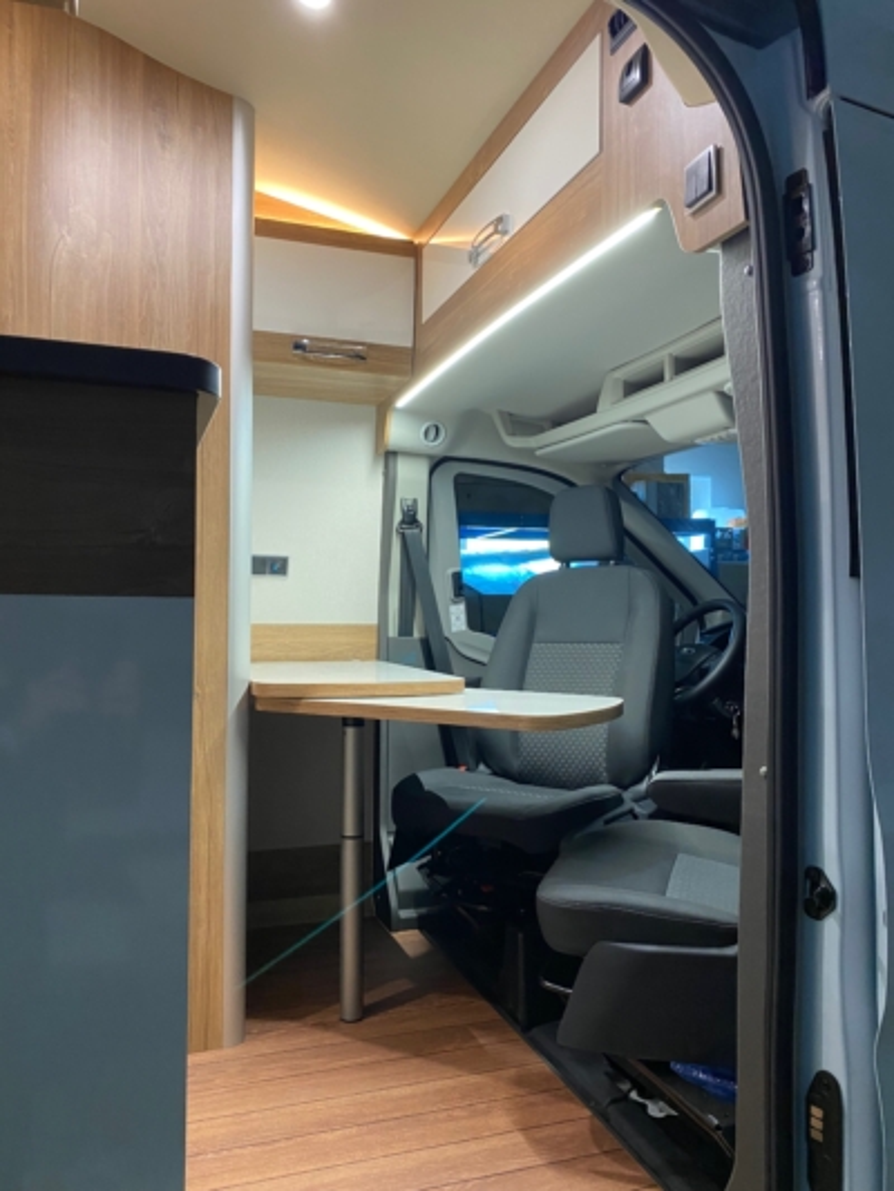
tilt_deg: +1.8
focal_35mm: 26
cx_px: 447
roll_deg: -0.7
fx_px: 895
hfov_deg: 53.1
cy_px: 596
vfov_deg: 67.3
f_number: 1.8
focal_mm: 4.25
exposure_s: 1/60
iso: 250
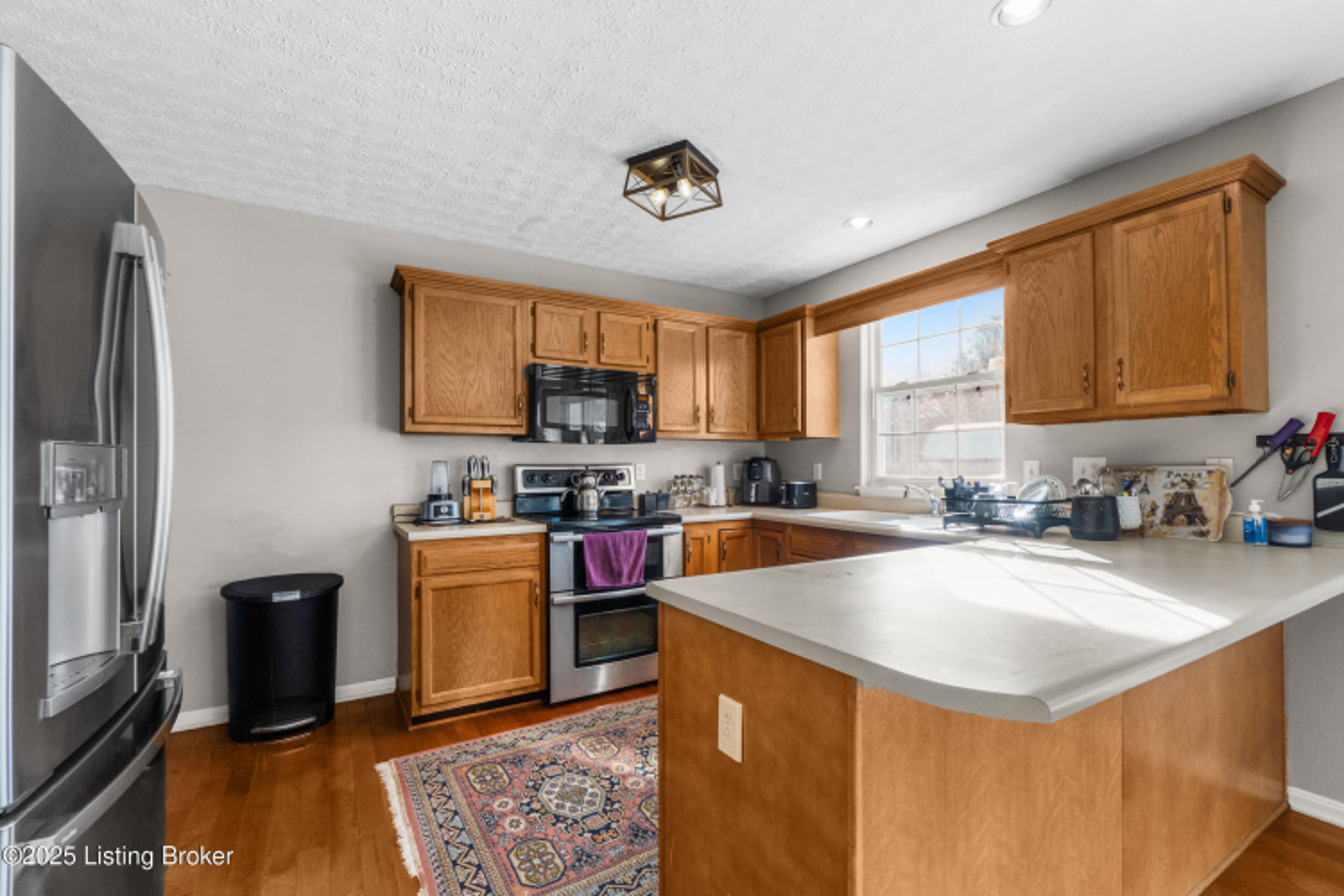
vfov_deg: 77.3
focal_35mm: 15
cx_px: 672
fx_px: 560
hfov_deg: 100.4
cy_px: 448
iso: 400
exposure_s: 1/30
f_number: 8
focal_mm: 10
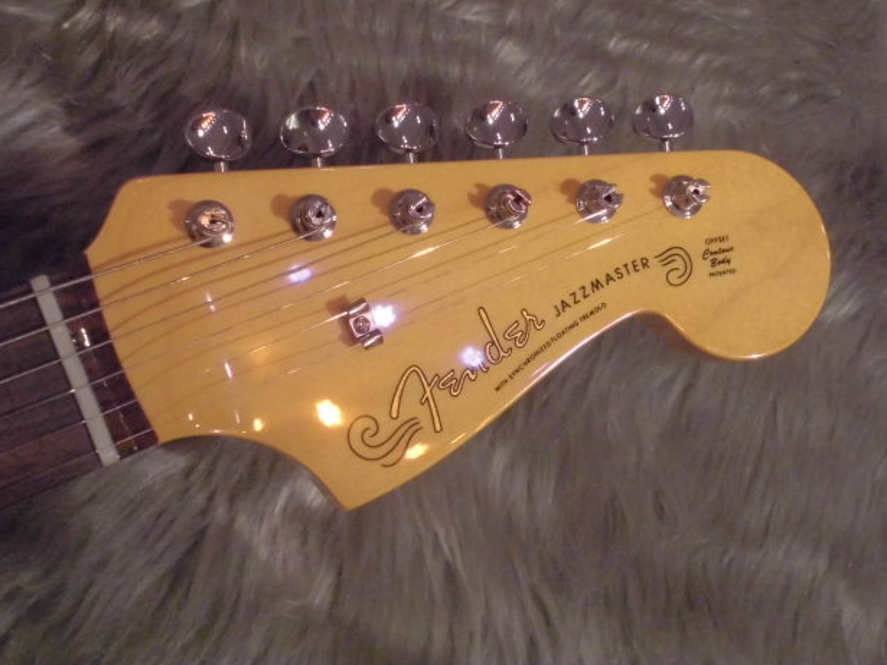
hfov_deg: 37.5
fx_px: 1307
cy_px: 320
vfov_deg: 28.5
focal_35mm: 51
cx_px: 456
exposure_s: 1/60
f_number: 4.8
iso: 800
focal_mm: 8.9
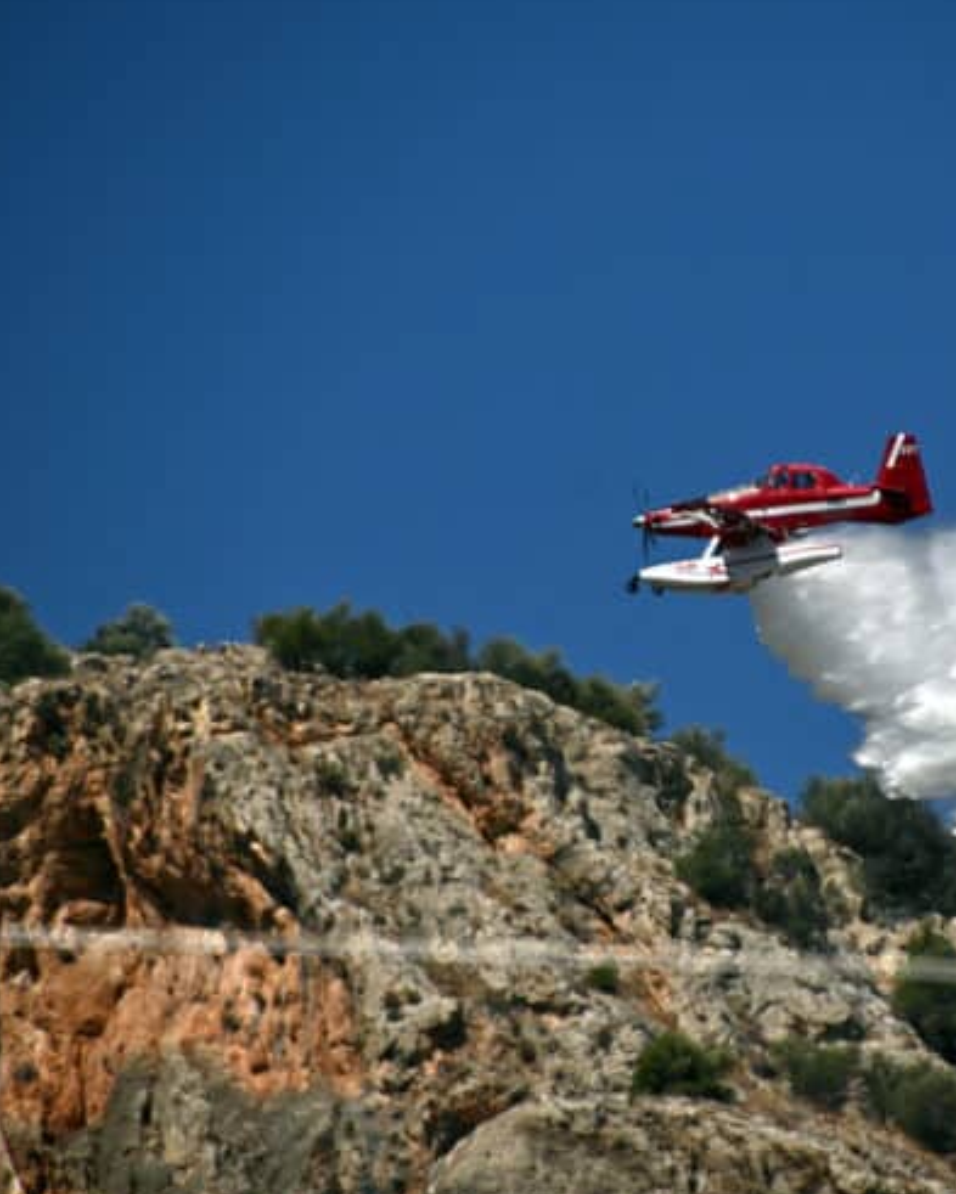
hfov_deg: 3.1
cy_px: 606
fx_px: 17890
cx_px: 788
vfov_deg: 3.8
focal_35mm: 506
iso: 125
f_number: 6.3
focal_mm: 230
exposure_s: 1/2000
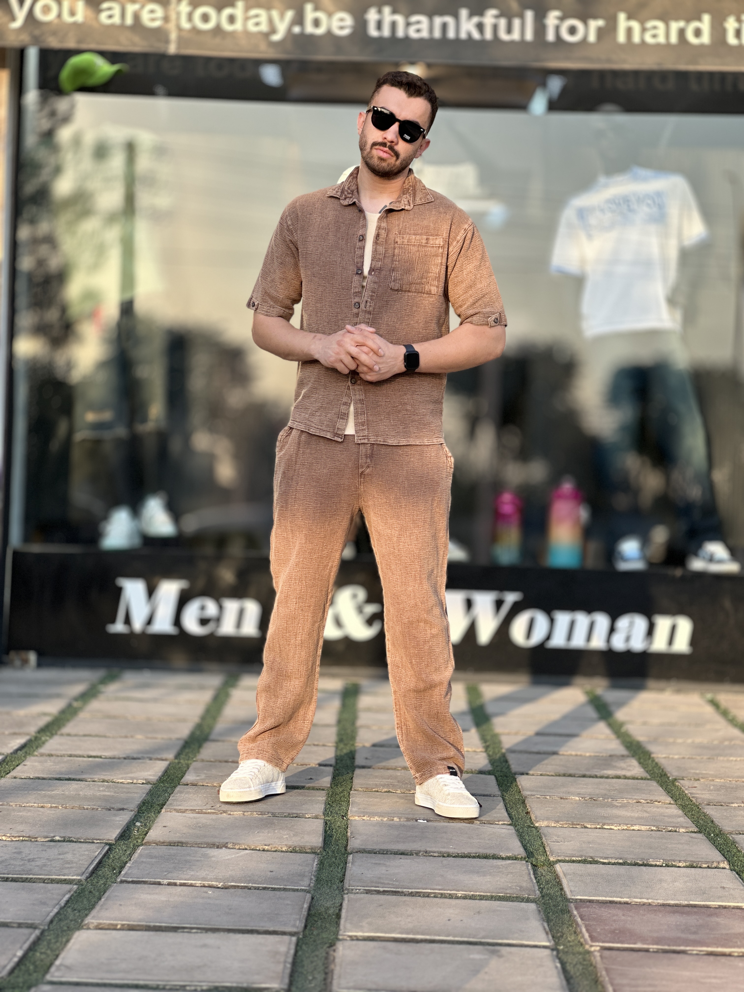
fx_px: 2207
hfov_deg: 19.1
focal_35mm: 77
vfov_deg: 25.3
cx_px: 372
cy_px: 496
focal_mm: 9
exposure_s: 1/121
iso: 32
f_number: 2.8
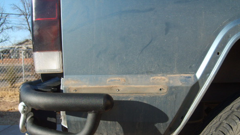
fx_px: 261
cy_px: 96
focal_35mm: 41
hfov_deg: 49.4
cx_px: 126
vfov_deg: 28.7
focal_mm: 5.8
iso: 50
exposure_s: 1/750
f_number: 2.8
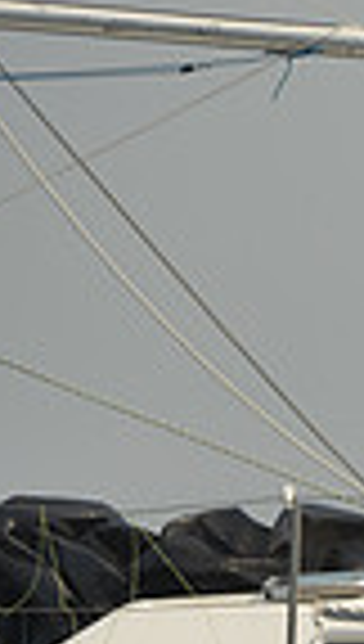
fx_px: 21728
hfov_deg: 1.0
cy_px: 633
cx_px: 1240
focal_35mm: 1273
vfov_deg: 1.7
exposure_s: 1/1250
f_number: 7.1
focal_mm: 300
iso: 320
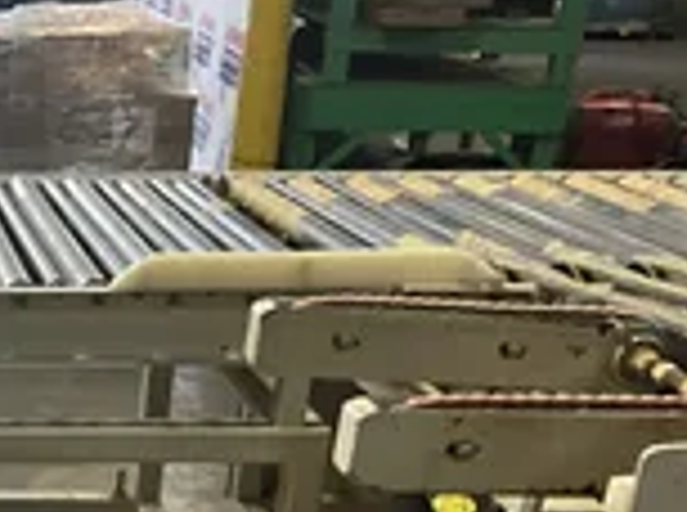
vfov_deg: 18.2
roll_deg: +1.2
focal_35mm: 76
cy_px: 638
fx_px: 1505
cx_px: -207
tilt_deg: -25.9
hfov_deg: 22.9
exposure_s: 1/60
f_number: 1.8
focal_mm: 3
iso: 250
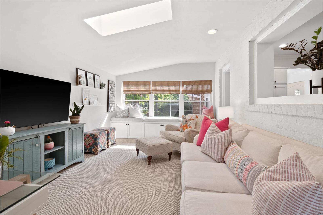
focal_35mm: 16
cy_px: 108
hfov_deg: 96.7
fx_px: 144
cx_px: 162
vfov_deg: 73.7
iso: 400
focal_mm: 8
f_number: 6.3
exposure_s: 1/15
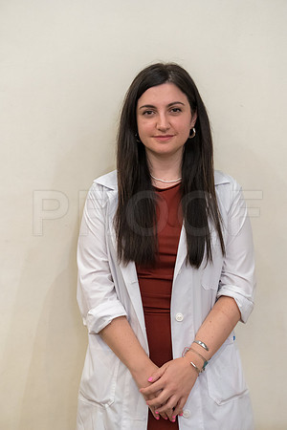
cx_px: 144
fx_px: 1291
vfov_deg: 18.9
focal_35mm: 108
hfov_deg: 12.7
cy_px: 215
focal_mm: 108
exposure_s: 1/80
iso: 5000
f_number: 4
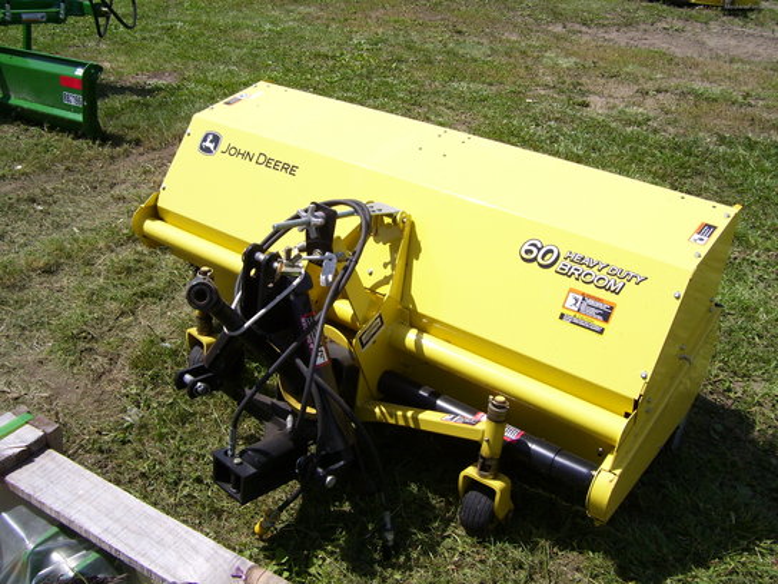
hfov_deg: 50.1
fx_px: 832
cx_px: 389
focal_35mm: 37
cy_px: 292
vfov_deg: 38.7
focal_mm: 6
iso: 80
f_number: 4.8
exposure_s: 1/750
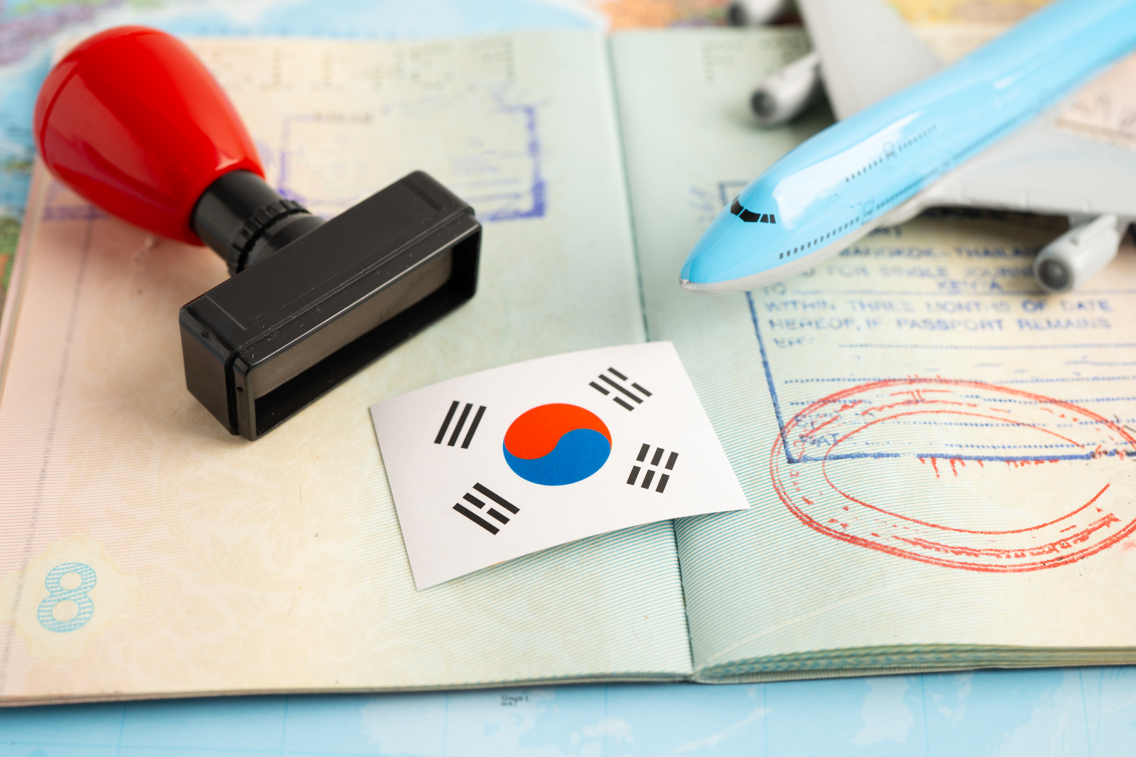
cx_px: 568
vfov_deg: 27.0
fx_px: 1578
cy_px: 378
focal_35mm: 50
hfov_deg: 39.6
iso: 100
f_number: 6.3
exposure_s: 1/100
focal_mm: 50
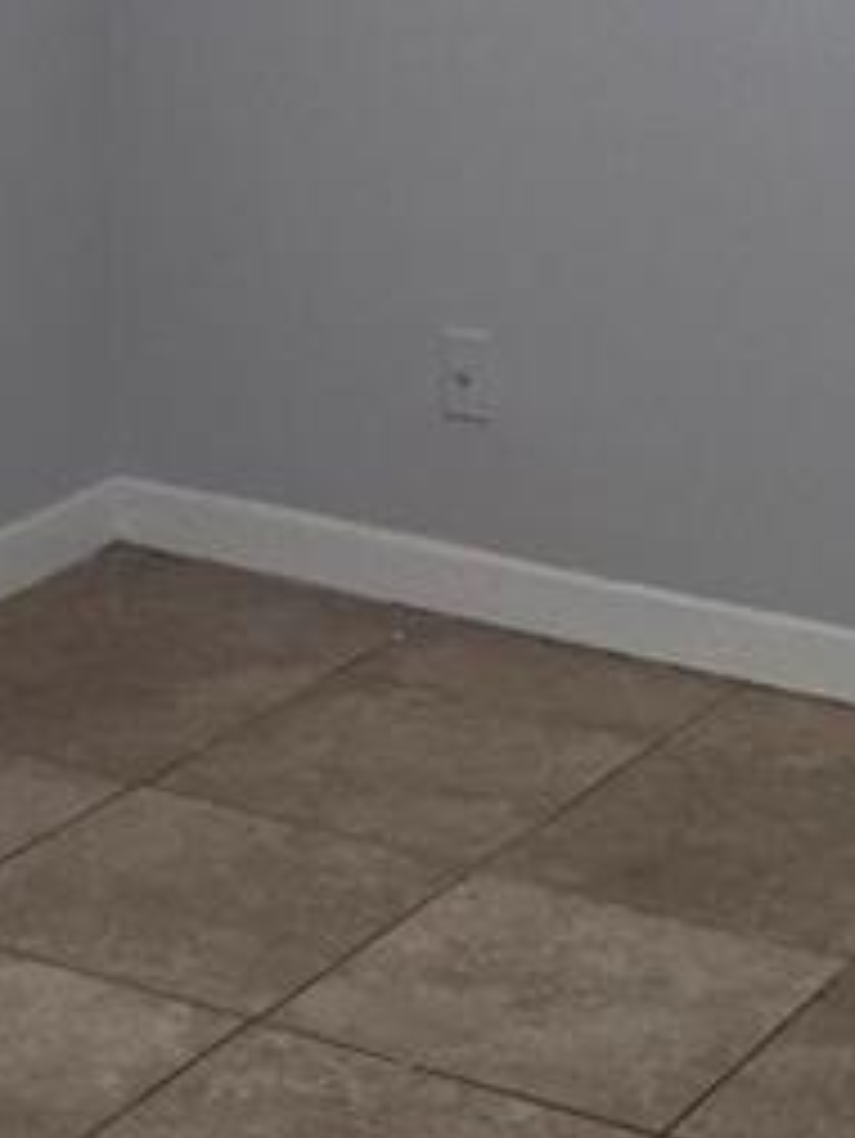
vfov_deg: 17.9
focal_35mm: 109
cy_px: 216
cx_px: 400
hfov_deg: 13.6
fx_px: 3587
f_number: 1.8
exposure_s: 1/120
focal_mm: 5.4
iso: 200
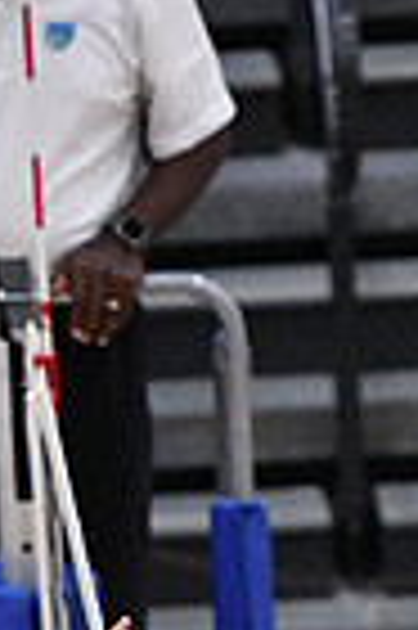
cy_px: 1220
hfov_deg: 1.5
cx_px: -200
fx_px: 15731
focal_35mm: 901
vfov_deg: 2.3
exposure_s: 1/1250
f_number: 3.2
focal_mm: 145
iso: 6400
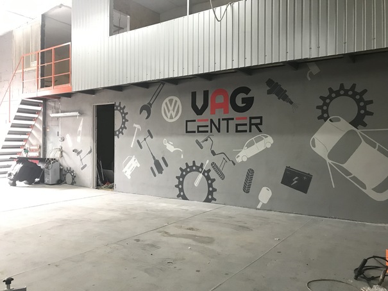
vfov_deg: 49.8
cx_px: 194
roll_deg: -1.0
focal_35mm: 28
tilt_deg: +0.1
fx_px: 314
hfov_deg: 63.4
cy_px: 146
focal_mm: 3.99
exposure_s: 1/17
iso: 64
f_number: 1.8
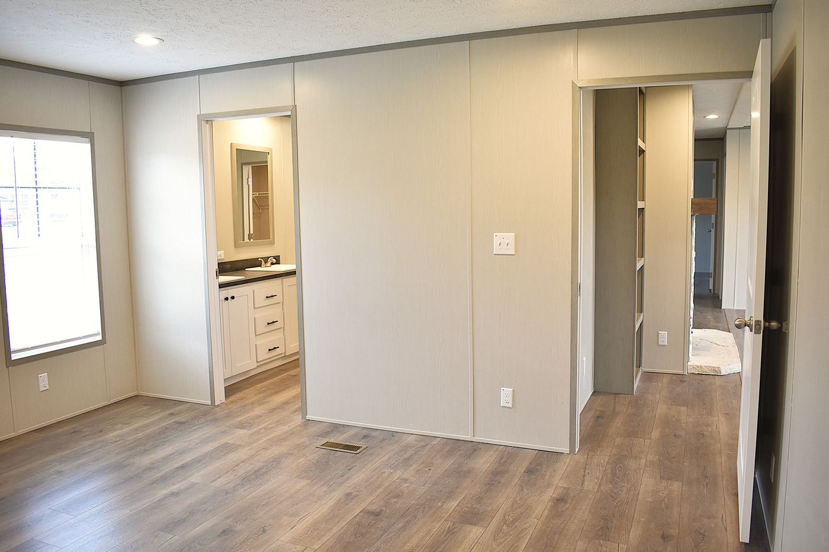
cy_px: 276
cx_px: 414
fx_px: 622
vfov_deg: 47.9
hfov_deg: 67.4
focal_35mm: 27
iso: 800
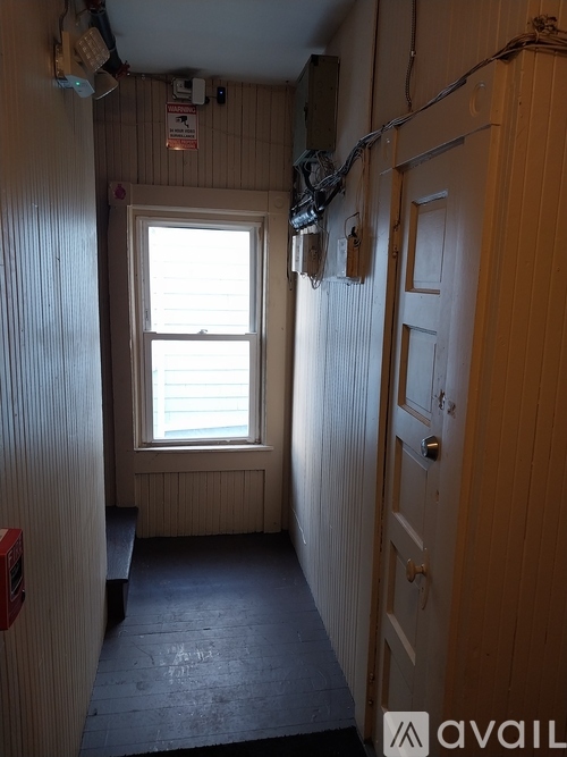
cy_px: 378
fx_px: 568
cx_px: 284
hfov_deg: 53.0
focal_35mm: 26
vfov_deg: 67.3
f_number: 1.8
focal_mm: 4
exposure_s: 1/50
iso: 125
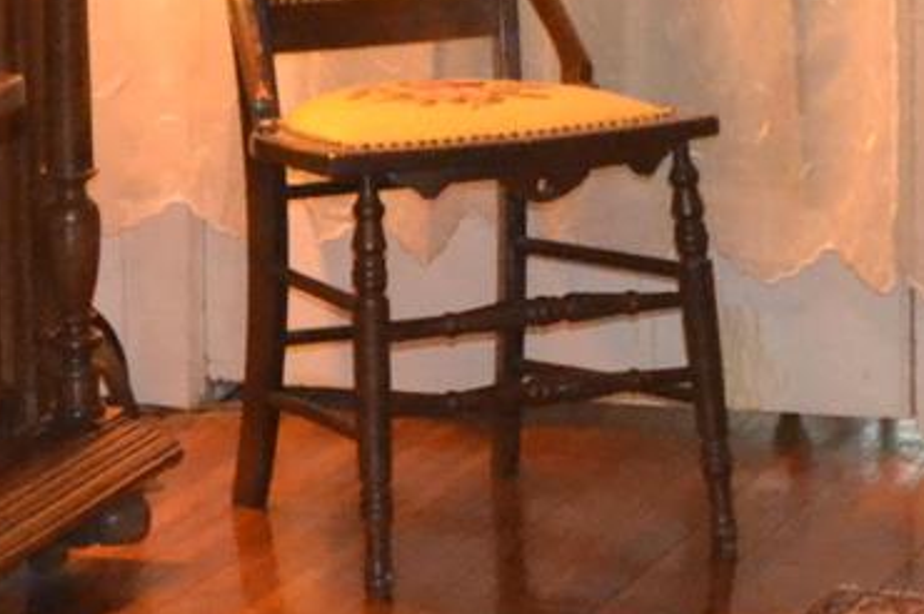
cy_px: -293
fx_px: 5539
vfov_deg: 6.3
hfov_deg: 9.5
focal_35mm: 216
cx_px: 559
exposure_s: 1/60
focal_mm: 26
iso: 3200
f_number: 4
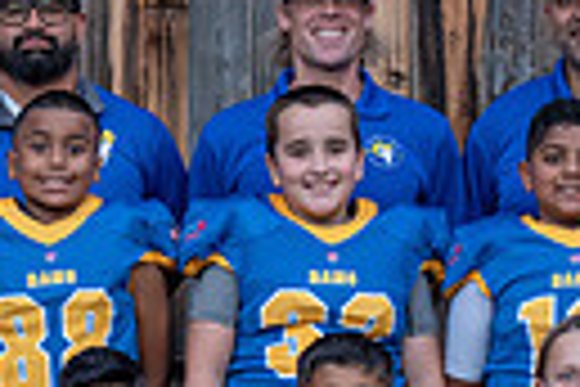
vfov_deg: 4.4
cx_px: 76
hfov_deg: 6.6
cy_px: 452
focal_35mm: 314
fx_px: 5058
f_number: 3.5
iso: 1600
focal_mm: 70
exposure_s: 1/320
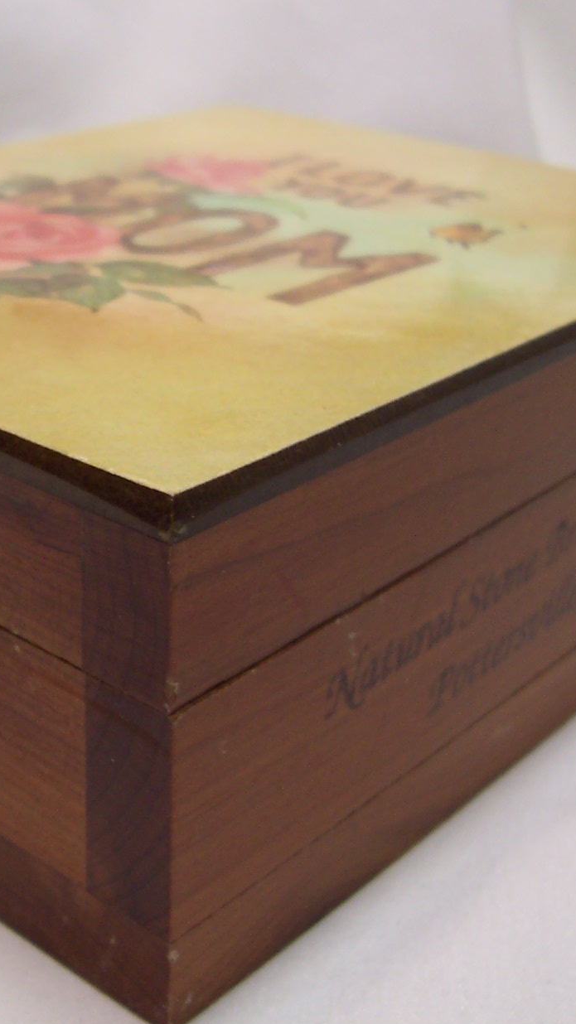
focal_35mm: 54
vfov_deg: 38.5
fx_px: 1467
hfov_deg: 22.0
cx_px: 134
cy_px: 514
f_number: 2.8
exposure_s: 1/30
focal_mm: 5.6
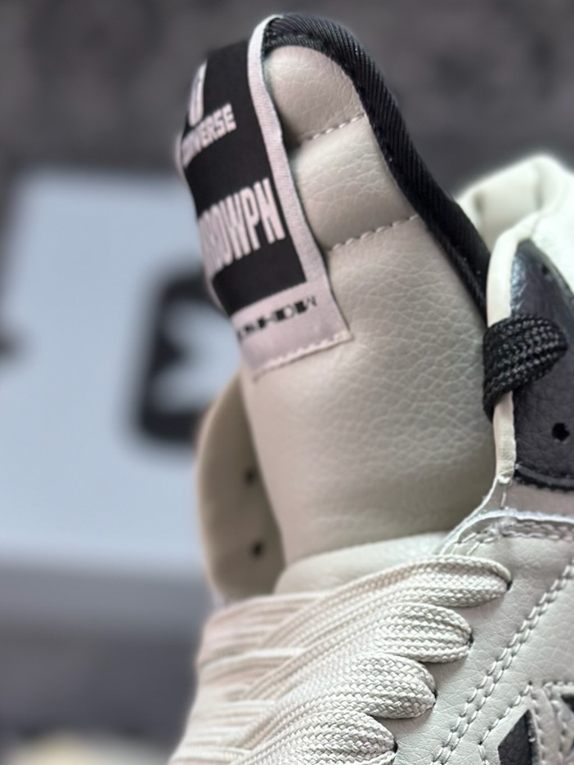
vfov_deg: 18.1
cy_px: 808
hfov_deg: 14.1
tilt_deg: -54.0
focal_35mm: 105
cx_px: 393
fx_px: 2321
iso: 80
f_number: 1.78
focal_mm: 6.86
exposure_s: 1/1073
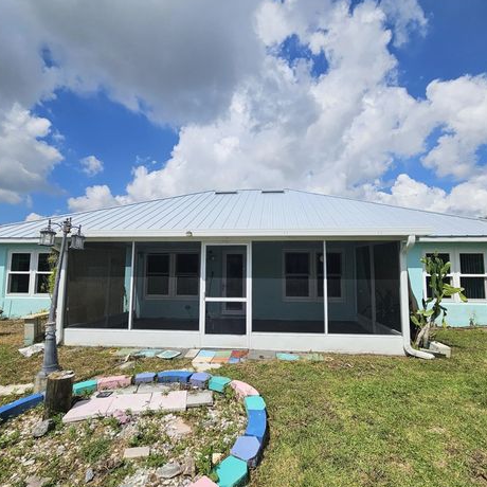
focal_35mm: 16
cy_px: 246
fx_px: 255
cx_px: 256
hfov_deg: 87.4
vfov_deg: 87.4
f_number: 2.2
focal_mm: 2.2
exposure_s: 1/5523
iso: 50
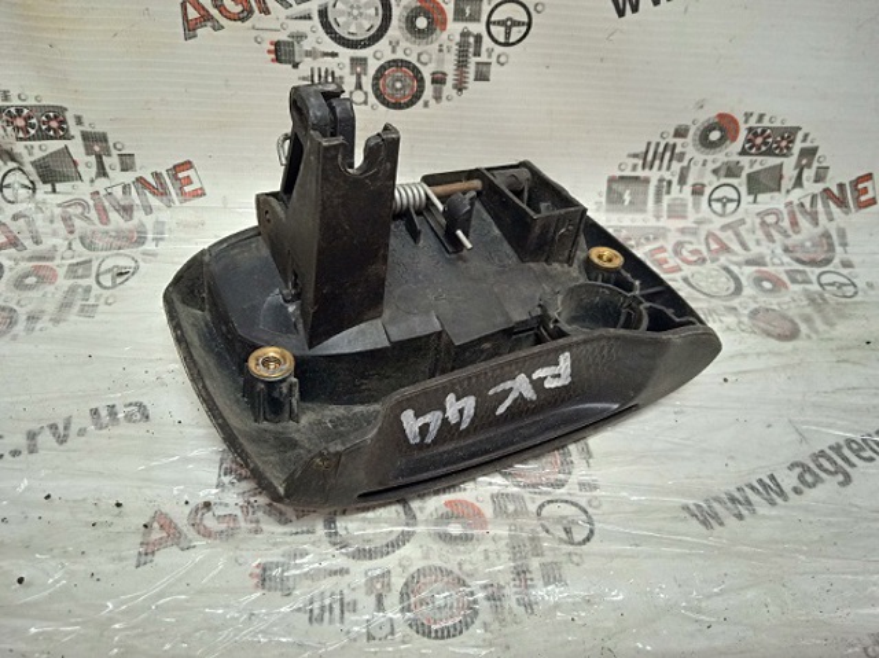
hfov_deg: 63.5
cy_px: 329
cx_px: 440
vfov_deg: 49.7
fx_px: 710
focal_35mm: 28
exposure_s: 1/25
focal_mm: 3.43
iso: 450
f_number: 2.2
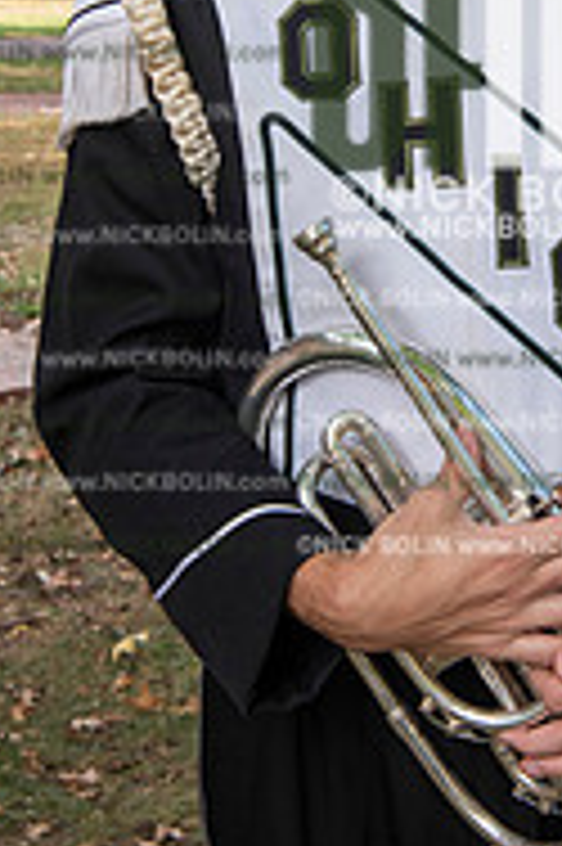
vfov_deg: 20.9
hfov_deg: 14.1
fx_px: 2252
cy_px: 112
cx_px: 499
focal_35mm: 96
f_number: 8
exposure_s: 1/100
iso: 500
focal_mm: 40
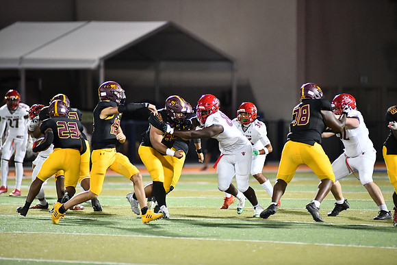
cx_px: 198
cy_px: 132
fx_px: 3309
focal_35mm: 300
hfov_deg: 6.9
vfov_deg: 4.6
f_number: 2.8
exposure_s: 1/1250
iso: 8000
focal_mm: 300
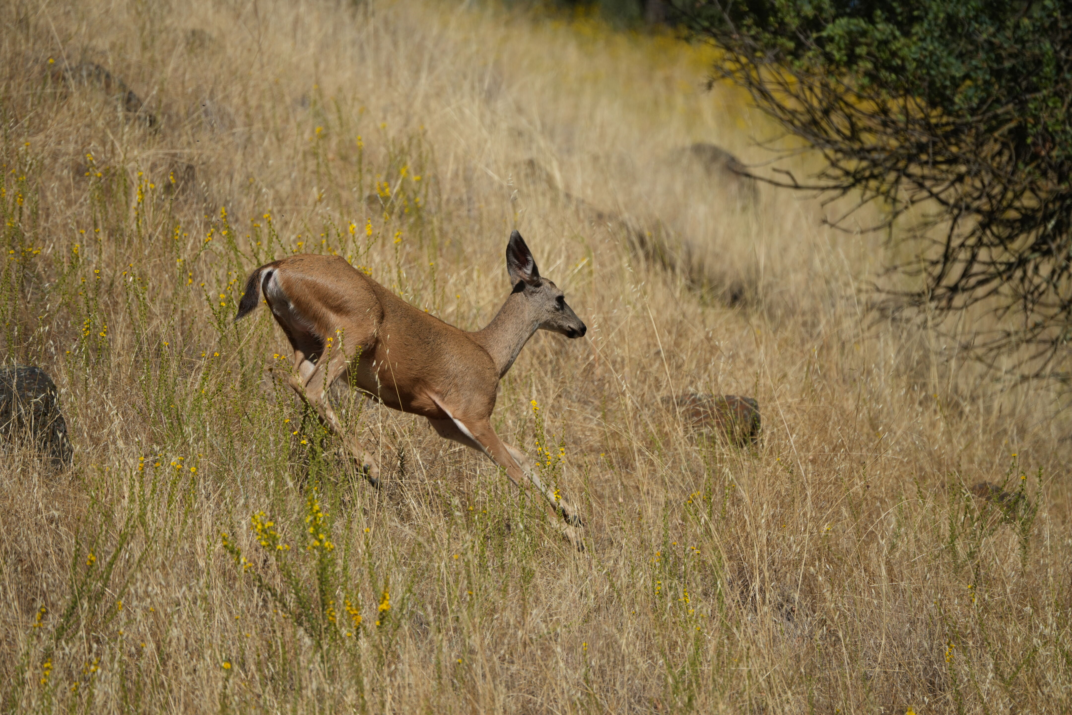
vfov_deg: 3.4
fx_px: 11910
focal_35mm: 400
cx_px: 536
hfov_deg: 5.2
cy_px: 358
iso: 400
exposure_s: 1/2500
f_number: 6.3
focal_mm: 400
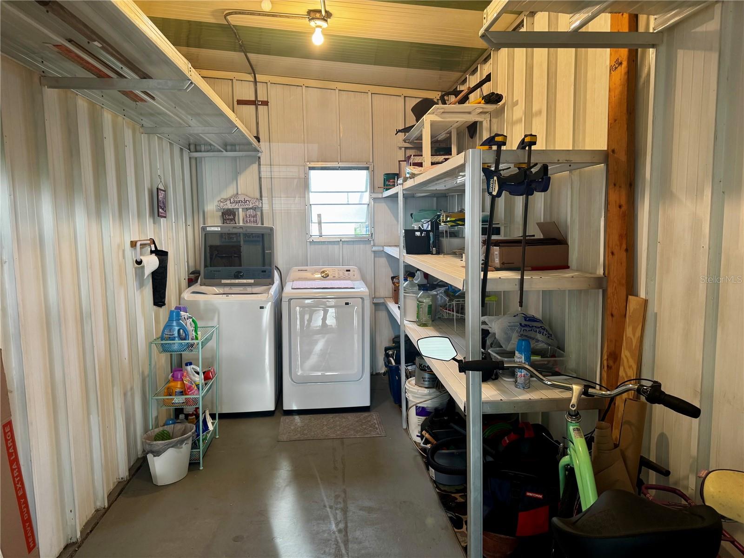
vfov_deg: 56.8
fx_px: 516
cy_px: 279
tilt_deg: -6.6
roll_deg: +1.0
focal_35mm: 24
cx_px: 372
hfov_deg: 71.6
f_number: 1.78
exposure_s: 1/60
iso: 160
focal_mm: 6.76
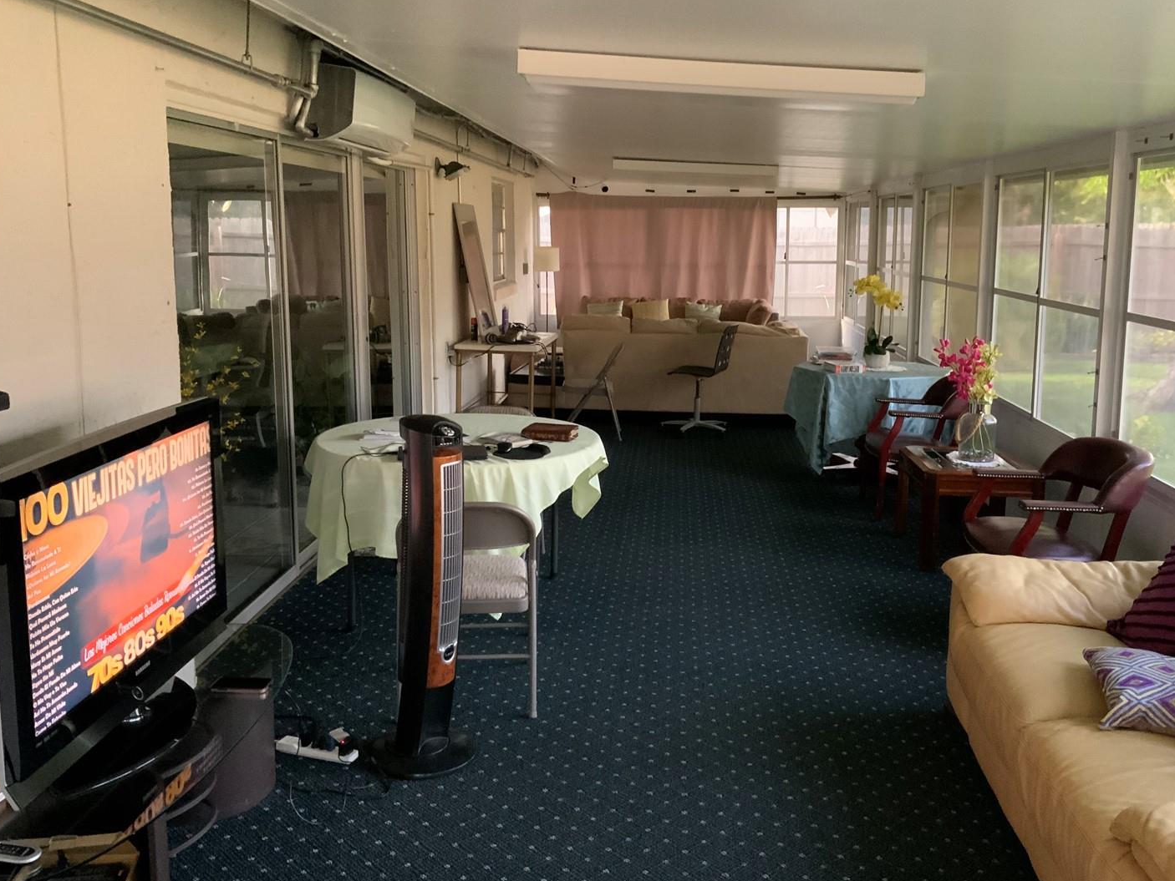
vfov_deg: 42.9
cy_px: 399
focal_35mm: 33
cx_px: 659
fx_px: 1120
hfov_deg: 55.2
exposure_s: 1/30
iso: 320
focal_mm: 3
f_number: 1.8
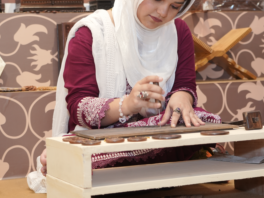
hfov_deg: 21.5
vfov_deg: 16.2
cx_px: 149
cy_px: 77
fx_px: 694
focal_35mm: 91
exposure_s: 1/125
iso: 800
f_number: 4
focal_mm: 52
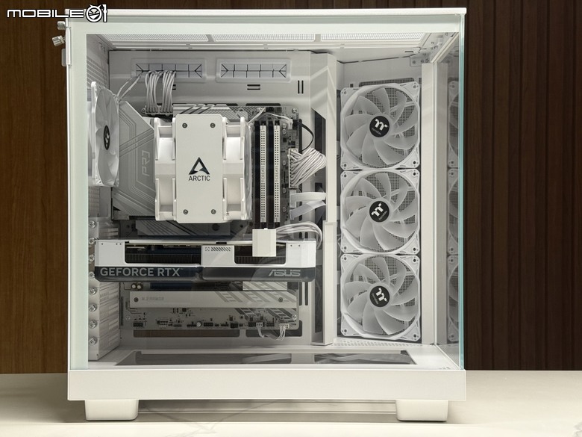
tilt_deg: -0.7
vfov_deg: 30.3
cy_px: 218
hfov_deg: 39.7
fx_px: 807
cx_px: 291
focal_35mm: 48
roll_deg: -0.4
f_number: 1.78
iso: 160
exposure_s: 1/46
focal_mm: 6.76
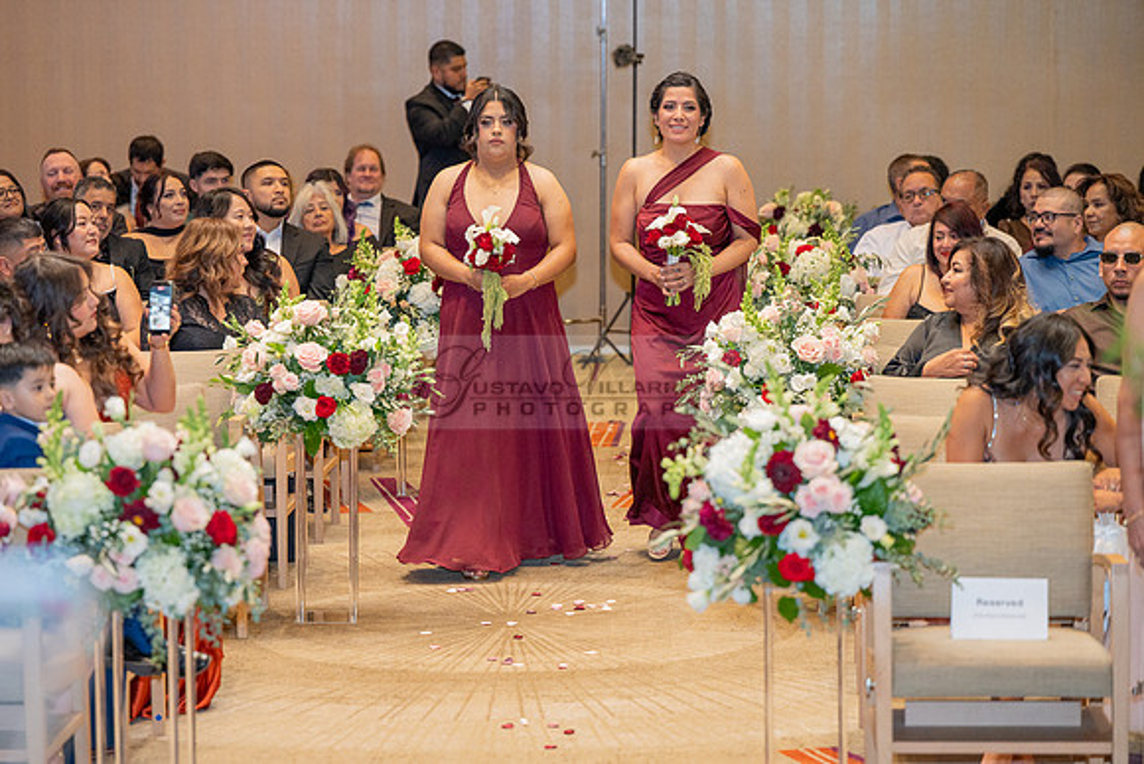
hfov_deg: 17.8
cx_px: 572
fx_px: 3655
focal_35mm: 115
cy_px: 382
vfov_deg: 11.9
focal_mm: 115
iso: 1250
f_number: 3.2
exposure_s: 1/160
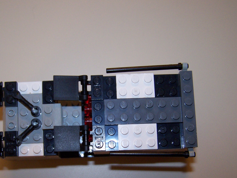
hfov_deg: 36.7
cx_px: 97
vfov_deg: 27.8
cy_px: 119
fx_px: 356
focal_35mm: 52
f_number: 2.8
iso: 140
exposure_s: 1/60
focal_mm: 6.3
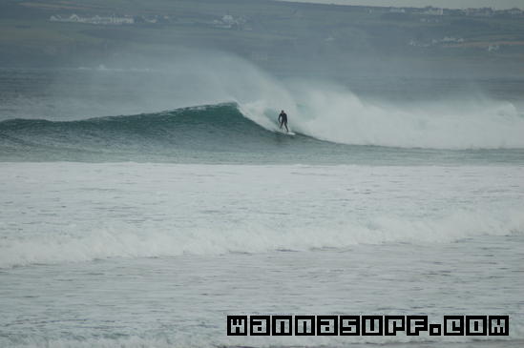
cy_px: 174
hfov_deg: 4.6
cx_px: 262
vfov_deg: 3.0
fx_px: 6544
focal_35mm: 450
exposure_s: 1/1600
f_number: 5.6
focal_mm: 300
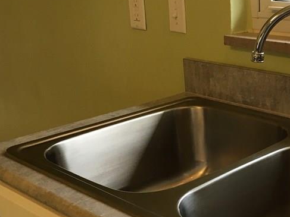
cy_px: 143
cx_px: 266
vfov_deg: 23.9
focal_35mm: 61
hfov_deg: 30.2
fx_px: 511
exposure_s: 1/30
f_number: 2.2
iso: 32
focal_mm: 4.15
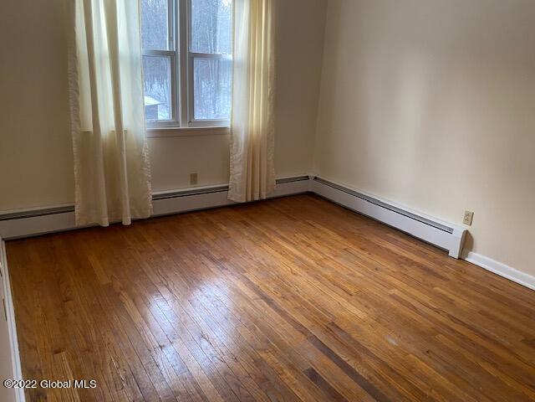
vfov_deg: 53.1
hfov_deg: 67.3
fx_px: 402
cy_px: 201
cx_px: 268
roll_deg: -2.3
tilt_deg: -15.8
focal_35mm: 26
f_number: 1.8
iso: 160
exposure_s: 1/60
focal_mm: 4.25
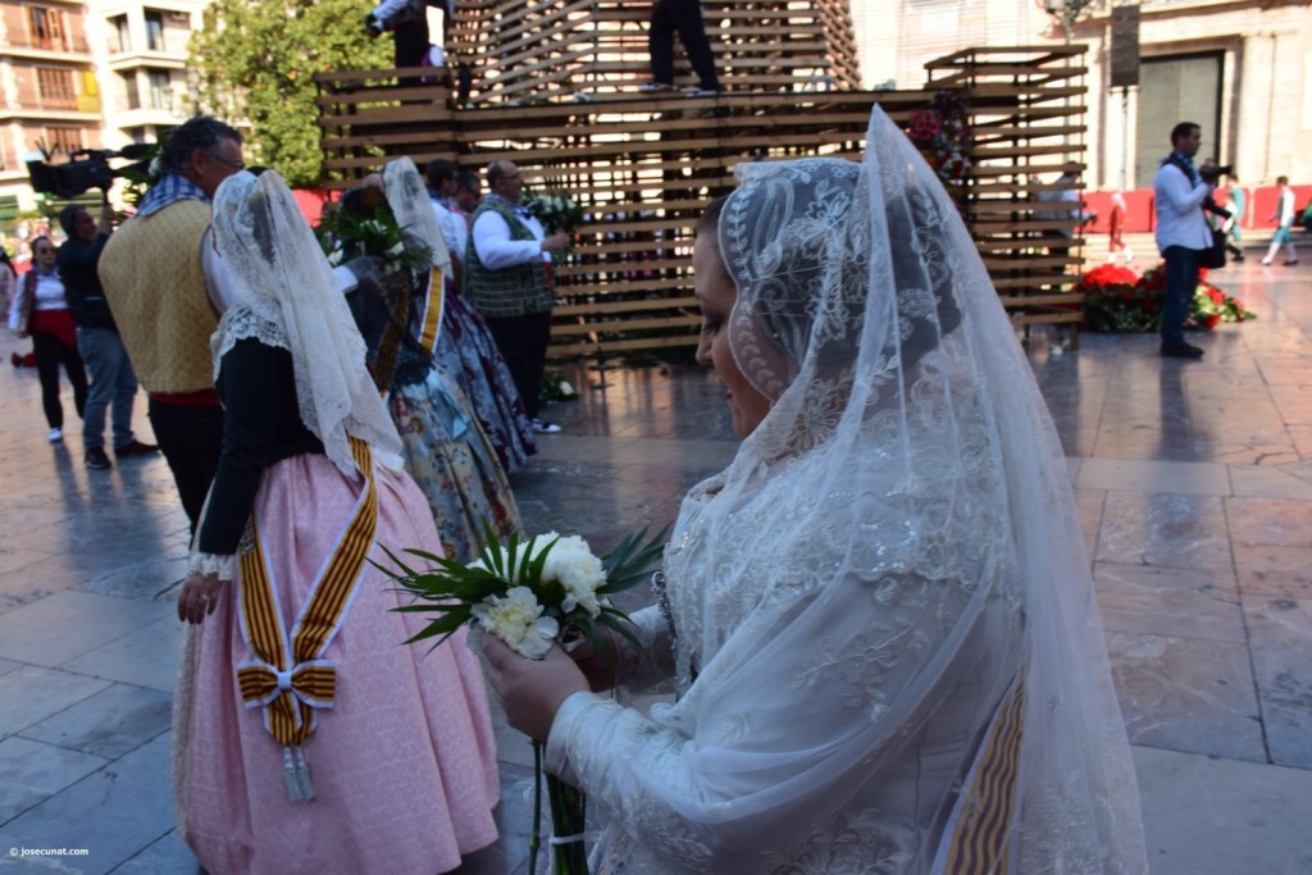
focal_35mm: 30
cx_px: 656
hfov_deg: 61.9
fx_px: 1093
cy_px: 438
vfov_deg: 43.6
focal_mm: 20
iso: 400
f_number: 10
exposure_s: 1/200
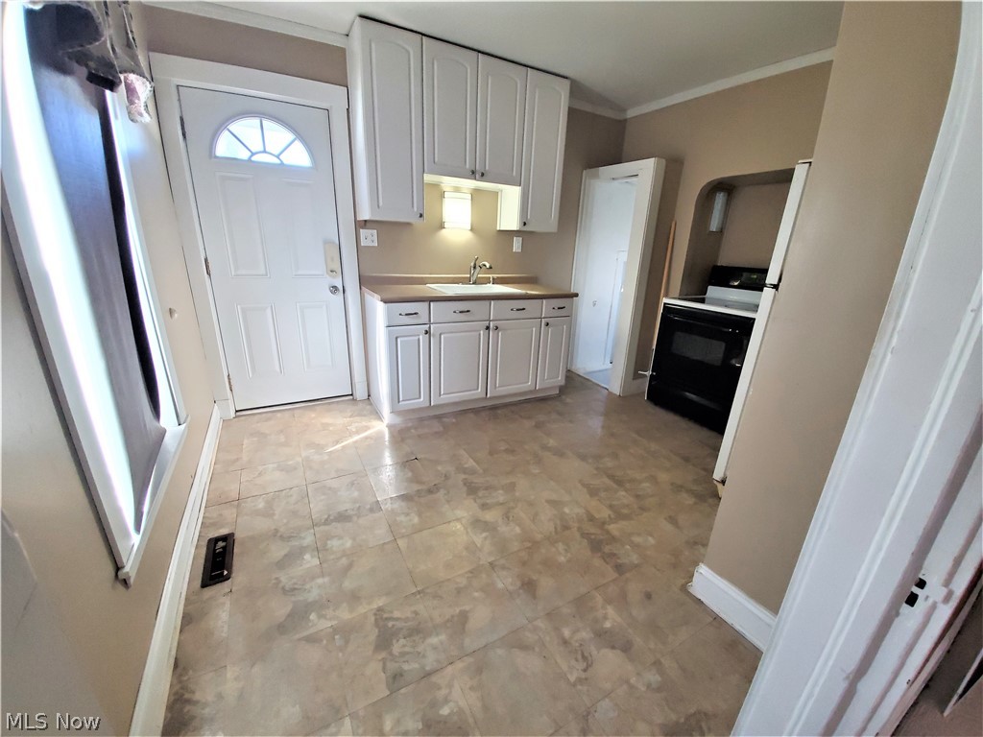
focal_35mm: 13
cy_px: 368
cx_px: 492
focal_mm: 1.8
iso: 250
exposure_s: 1/59
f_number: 2.2
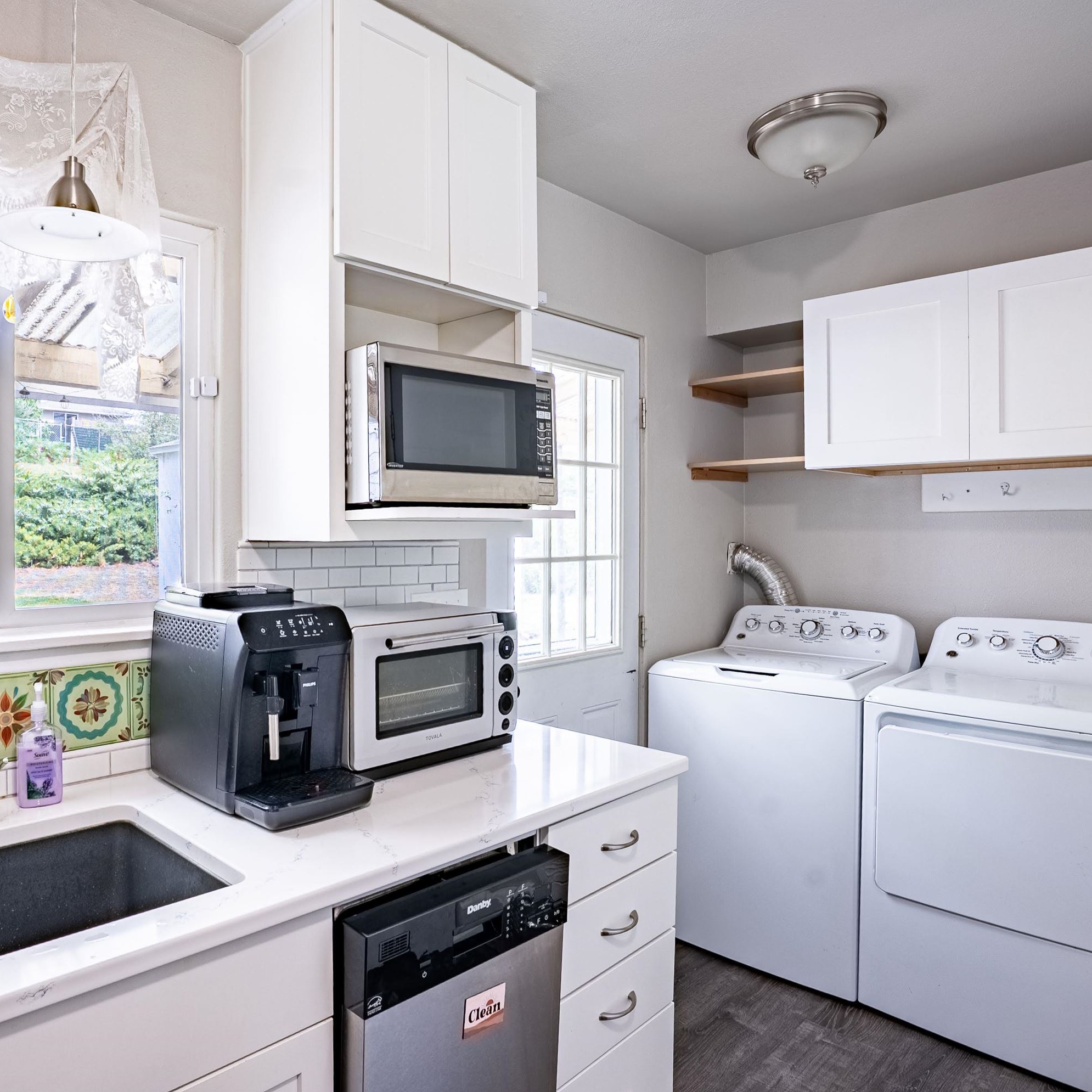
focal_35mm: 21
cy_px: 544
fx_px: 749
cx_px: 380
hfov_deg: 70.4
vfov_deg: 72.1
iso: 400
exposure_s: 1/250
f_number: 8
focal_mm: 16
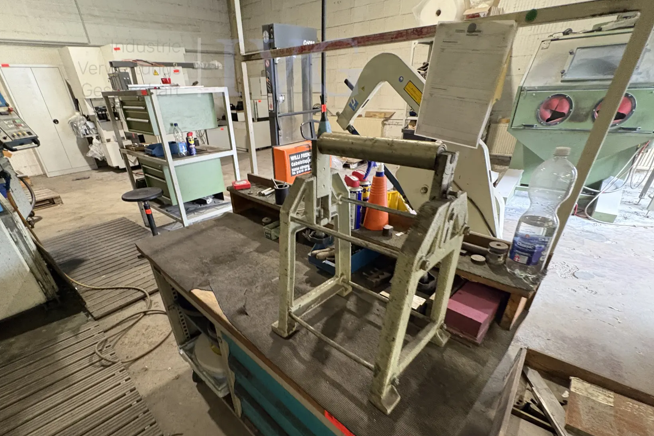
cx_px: 306
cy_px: 267
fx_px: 309
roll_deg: +4.9
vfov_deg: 69.5
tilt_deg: -31.3
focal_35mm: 17
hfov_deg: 93.2
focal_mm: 2.22
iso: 500
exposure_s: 1/50
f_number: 2.2
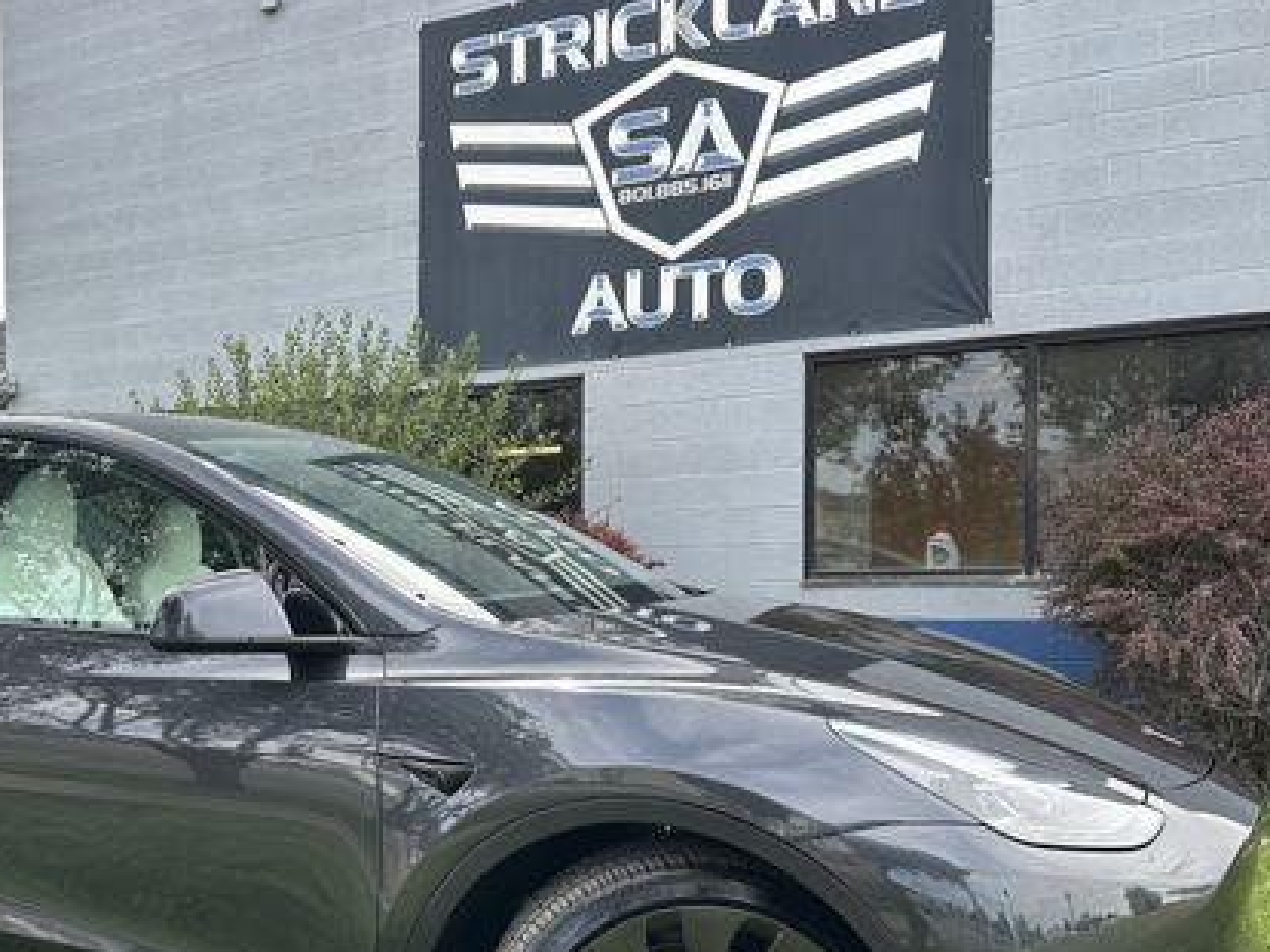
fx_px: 1357
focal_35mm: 37
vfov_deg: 38.3
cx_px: 358
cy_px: 624
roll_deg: +0.5
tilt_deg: -0.1
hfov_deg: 48.7
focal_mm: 6.86
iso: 80
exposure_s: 1/352
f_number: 1.78
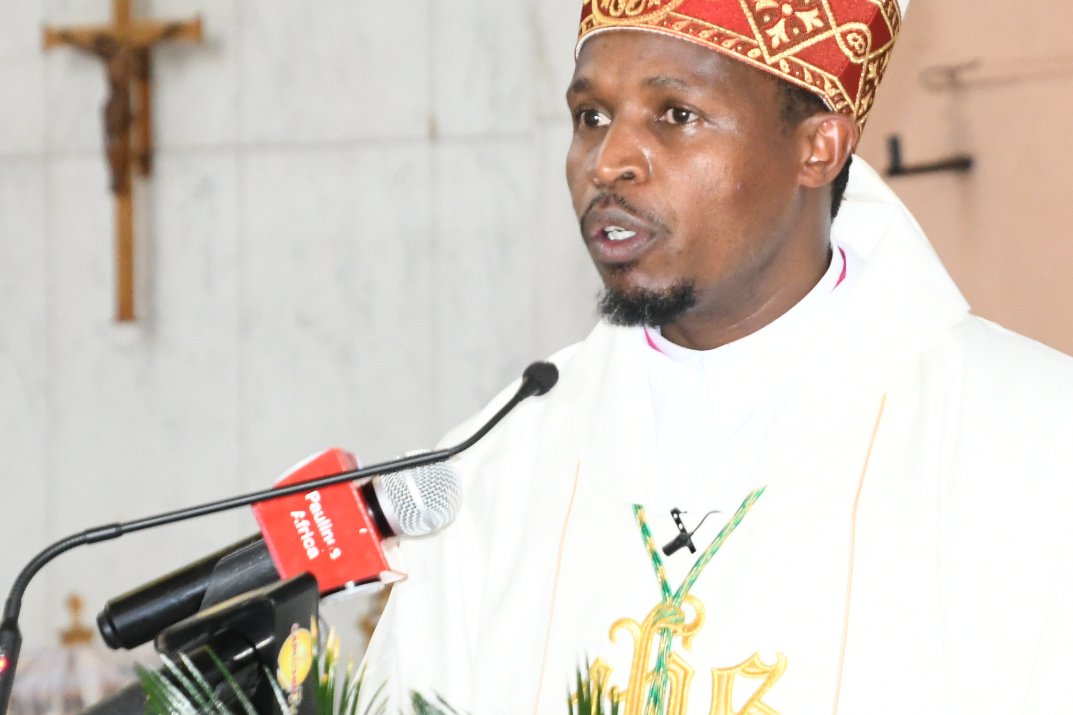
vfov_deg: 4.0
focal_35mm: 344
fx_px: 10252
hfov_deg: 6.0
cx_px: 680
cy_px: 132
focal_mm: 110
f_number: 9
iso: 3200
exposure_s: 1/100
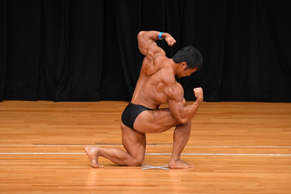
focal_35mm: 345
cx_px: 146
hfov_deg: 6.0
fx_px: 2787
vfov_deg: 4.0
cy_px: 97
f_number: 5.6
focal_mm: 230
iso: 3200
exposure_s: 1/400
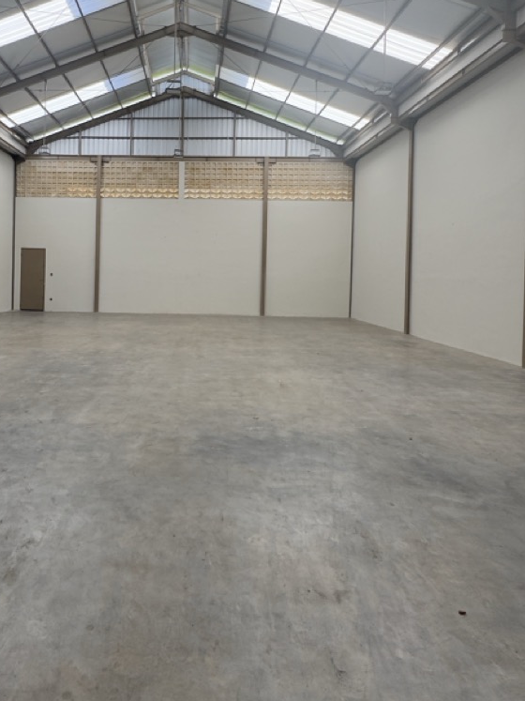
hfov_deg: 55.4
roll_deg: -1.4
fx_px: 485
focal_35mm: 24
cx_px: 166
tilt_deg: -0.2
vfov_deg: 70.9
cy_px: 282
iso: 40
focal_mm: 2.22
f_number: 2.2
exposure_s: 1/114
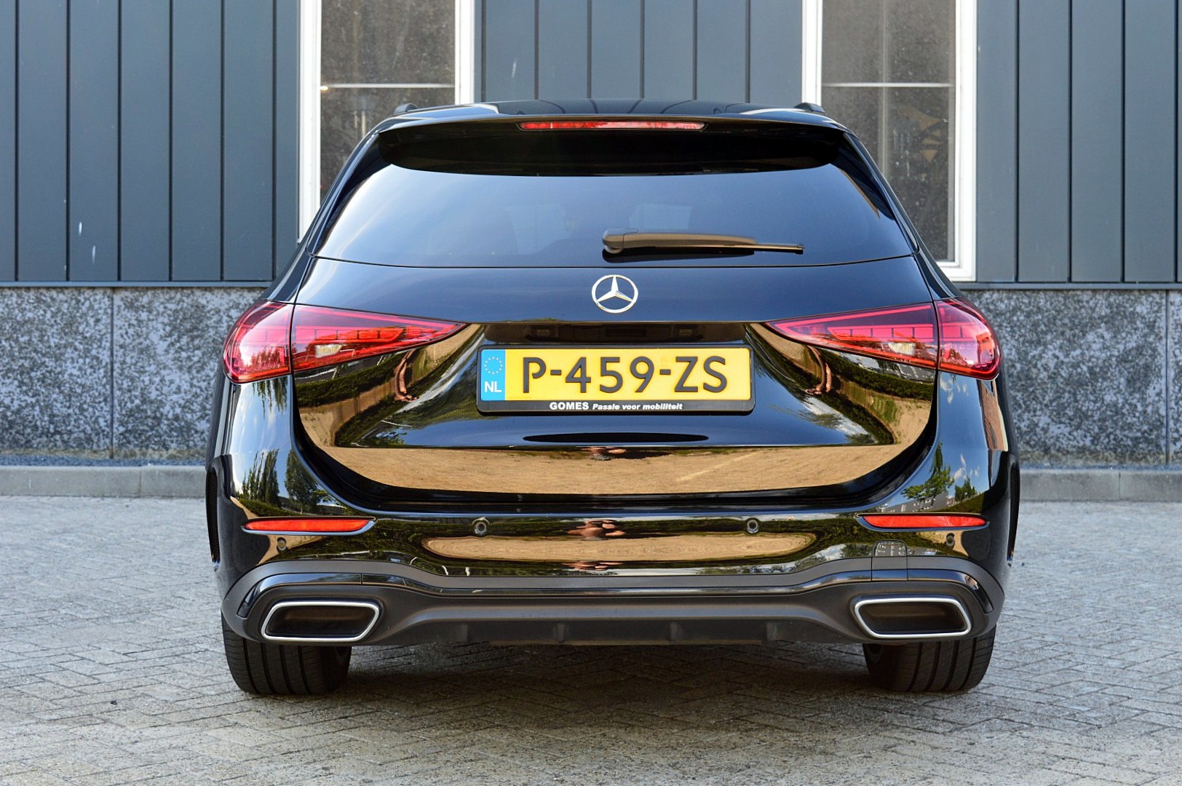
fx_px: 1722
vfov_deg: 25.7
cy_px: 393
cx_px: 591
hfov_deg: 37.9
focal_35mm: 52
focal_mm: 35
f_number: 8
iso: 400
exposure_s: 1/80
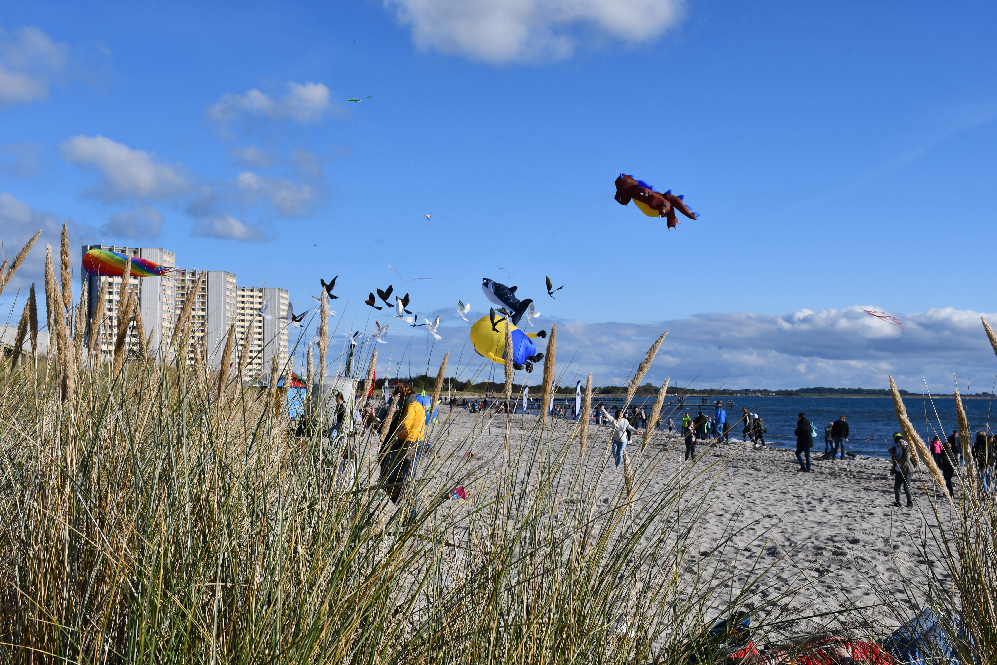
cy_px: 332
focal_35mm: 48
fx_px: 1329
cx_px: 498
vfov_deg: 28.1
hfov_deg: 41.1
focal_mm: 32
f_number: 10
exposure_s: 1/400
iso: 100
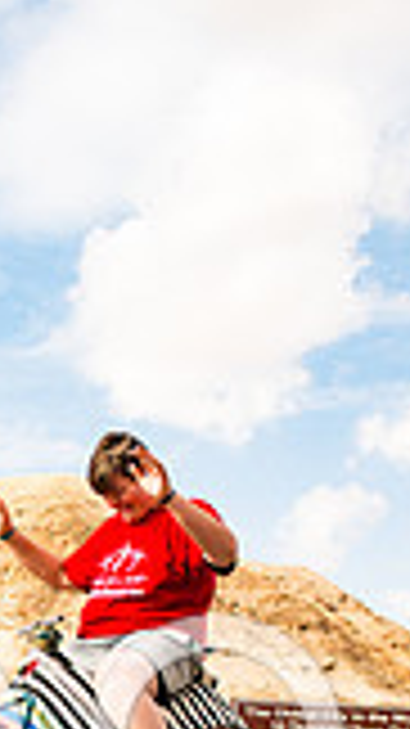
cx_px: -68
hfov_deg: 16.6
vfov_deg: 28.2
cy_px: 738
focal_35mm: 70
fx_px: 1354
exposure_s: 1/2500
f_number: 2.8
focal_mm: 24
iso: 200
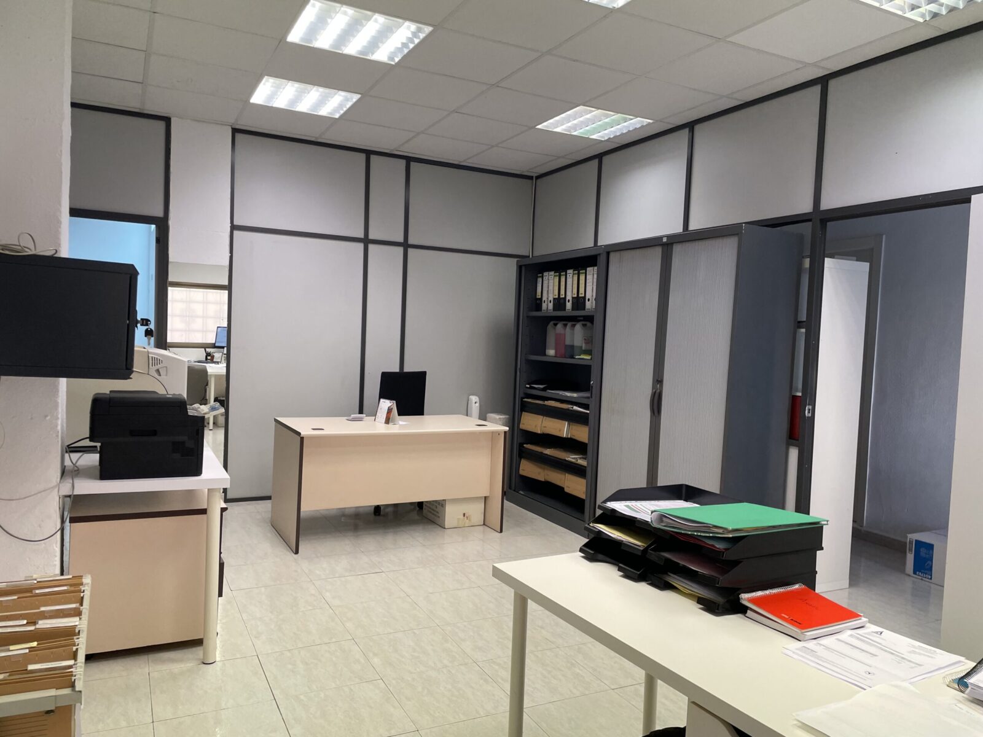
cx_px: 492
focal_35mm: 26
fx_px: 738
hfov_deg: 67.3
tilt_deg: -2.6
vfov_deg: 53.1
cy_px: 368
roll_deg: -2.4
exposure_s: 1/100
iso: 80
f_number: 1.6
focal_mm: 4.2
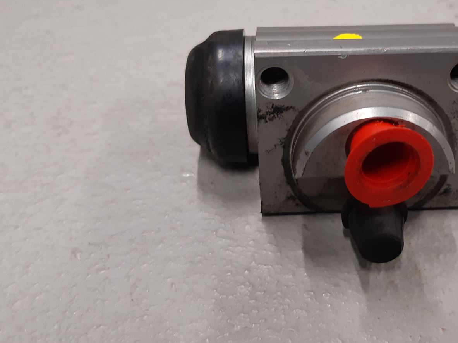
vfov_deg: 32.0
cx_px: 322
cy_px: 131
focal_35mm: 45
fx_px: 595
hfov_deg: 41.3
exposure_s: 1/50
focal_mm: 3.93
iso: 125
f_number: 1.7
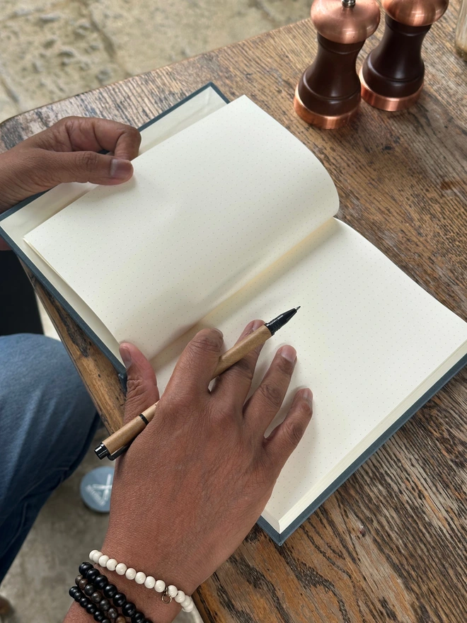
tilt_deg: -57.5
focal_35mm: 48
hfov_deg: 30.3
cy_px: 312
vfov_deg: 39.7
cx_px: 234
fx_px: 863
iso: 64
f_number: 1.78
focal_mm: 6.86
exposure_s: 1/160
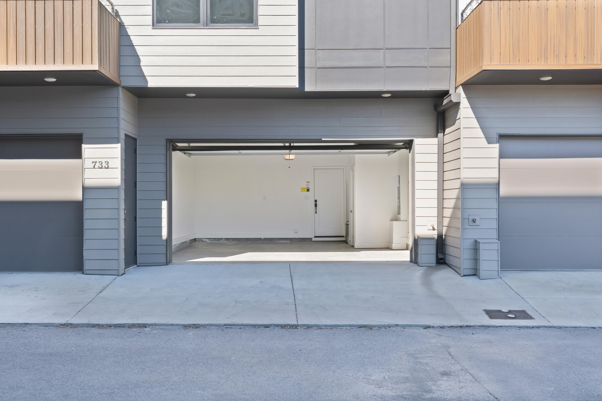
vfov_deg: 37.8
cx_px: 301
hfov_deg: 54.4
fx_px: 585
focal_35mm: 35
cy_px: 200
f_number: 5.6
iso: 320
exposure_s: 1/640
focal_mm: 35
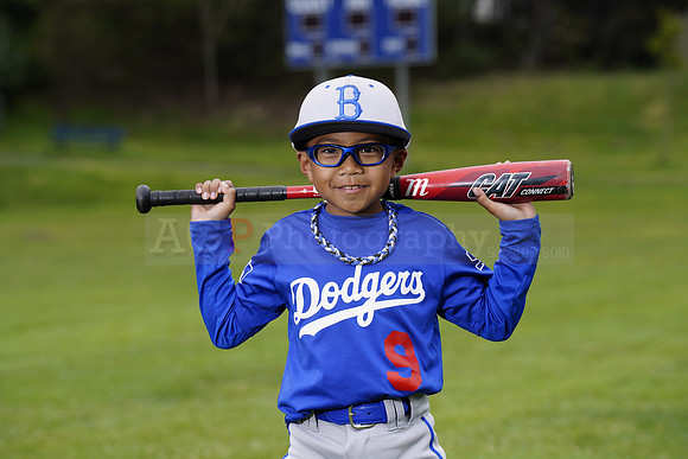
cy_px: 230
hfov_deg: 12.9
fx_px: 3039
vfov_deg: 8.6
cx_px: 344
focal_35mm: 159
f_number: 6.3
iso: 100
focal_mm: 159
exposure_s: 1/250
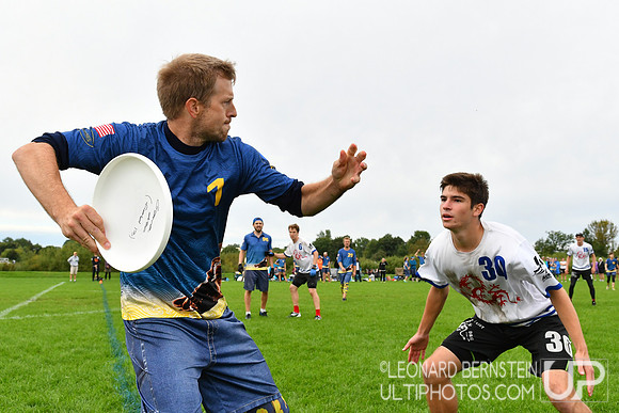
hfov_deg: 53.1
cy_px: 206
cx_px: 310
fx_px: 619
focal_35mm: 36
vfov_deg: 36.9
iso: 1600
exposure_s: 1/2500
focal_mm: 24
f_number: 6.3
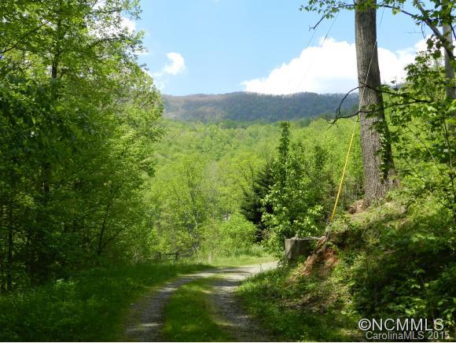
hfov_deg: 48.9
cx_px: 228
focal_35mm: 38
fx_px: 501
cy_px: 172
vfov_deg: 37.8
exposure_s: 1/640
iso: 160
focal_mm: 6.7
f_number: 4
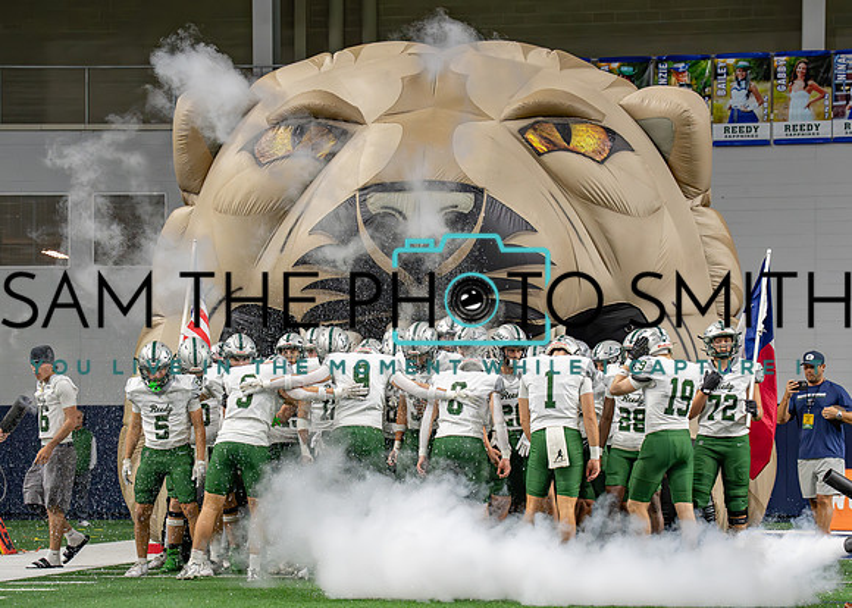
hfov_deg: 20.4
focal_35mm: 98
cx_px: 449
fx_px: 2367
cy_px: 375
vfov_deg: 14.6
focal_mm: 70
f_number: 4
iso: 5000
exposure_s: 1/1000
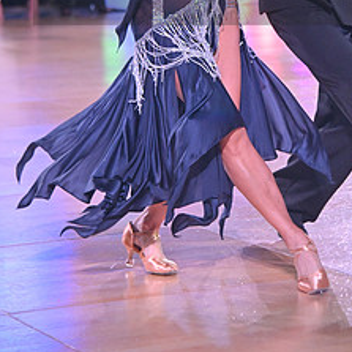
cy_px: -27
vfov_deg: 9.2
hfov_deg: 9.3
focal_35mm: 188
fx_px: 2163
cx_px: 252
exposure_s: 1/400
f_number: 7.1
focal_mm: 85
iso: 3200
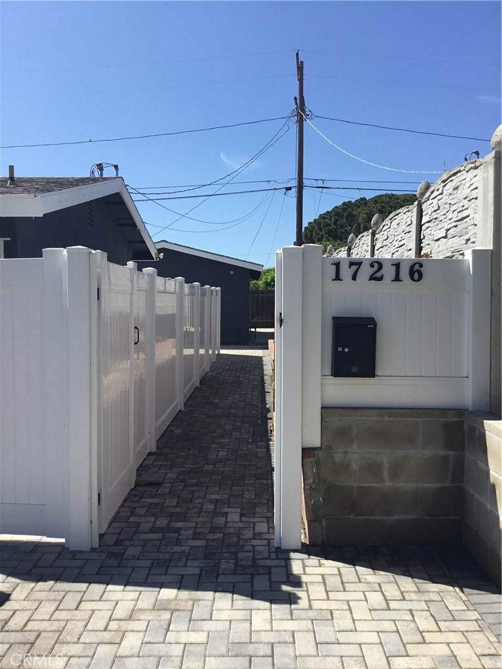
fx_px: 599
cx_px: 251
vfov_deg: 58.4
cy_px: 334
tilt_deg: -2.5
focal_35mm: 31
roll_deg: +0.7
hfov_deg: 45.4
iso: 25
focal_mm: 3.3
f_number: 2.4
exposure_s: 1/1359
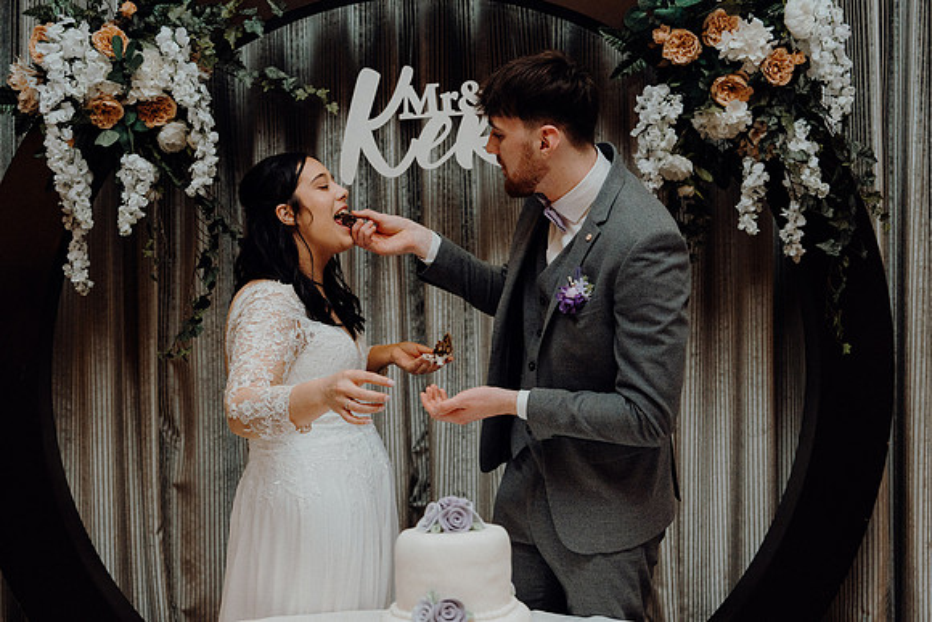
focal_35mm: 48
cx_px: 466
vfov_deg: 28.1
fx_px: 1243
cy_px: 311
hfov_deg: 41.1
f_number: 3.5
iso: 2500
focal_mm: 48
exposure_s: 1/200
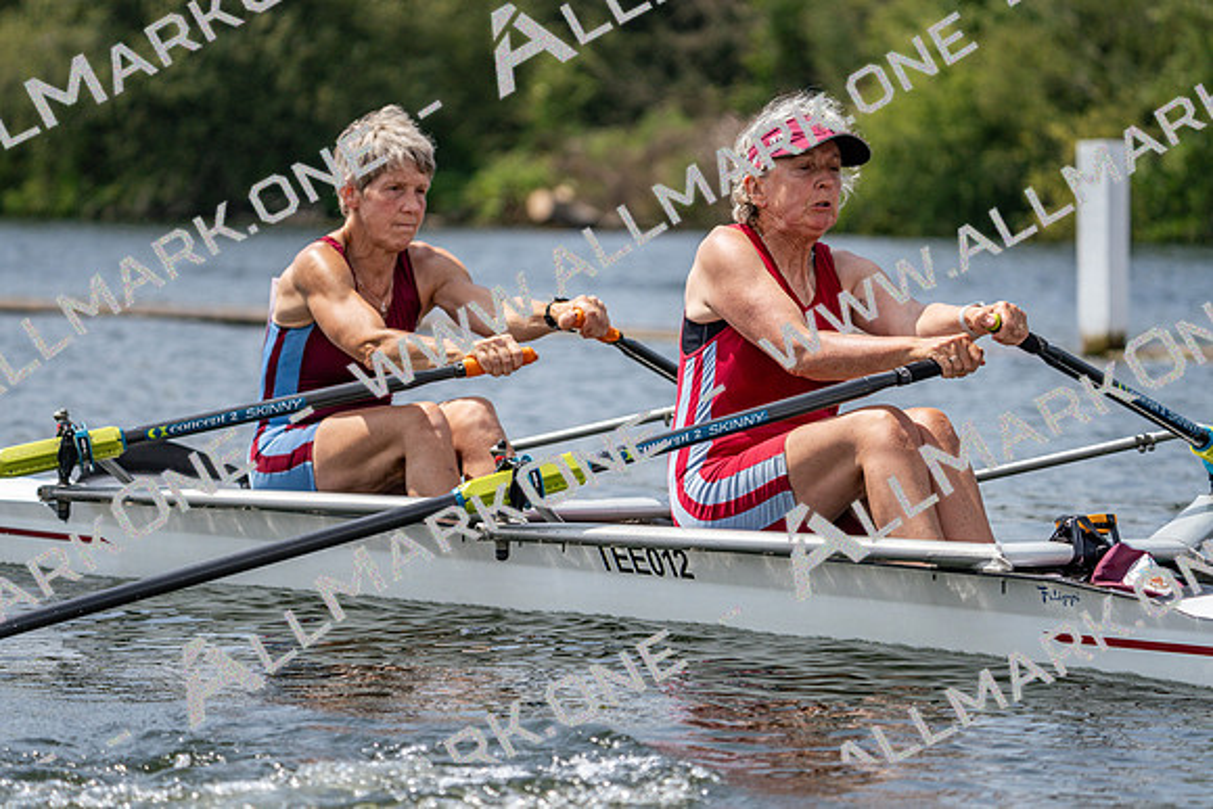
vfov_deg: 6.9
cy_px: 404
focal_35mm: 200
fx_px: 6740
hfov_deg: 10.3
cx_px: 606
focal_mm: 200
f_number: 5.6
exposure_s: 1/1600
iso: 160
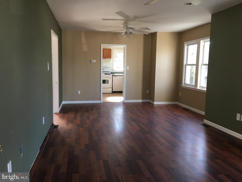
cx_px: 121
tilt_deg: -5.9
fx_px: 203
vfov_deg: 48.2
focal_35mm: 29
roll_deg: -1.8
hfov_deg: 61.7
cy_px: 91
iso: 32
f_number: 2.2
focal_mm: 4.15
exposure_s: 1/30
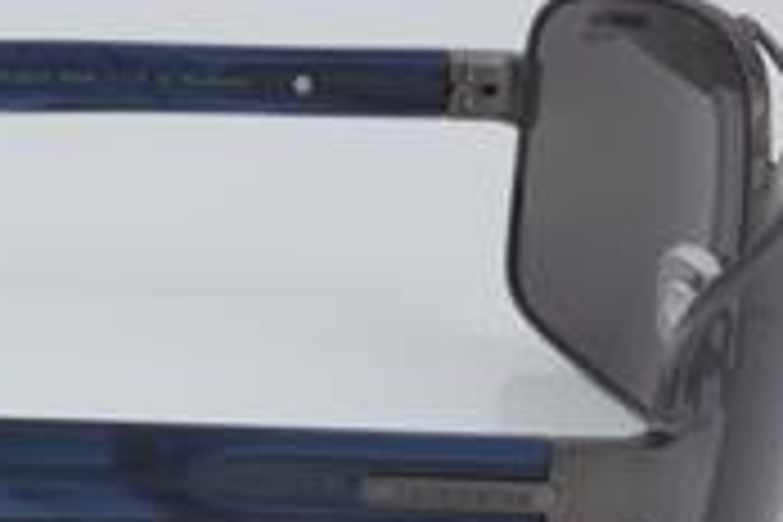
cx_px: -27
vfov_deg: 8.0
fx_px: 3741
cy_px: 392
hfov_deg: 11.8
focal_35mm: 172
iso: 100
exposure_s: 1/4
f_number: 32
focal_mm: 50
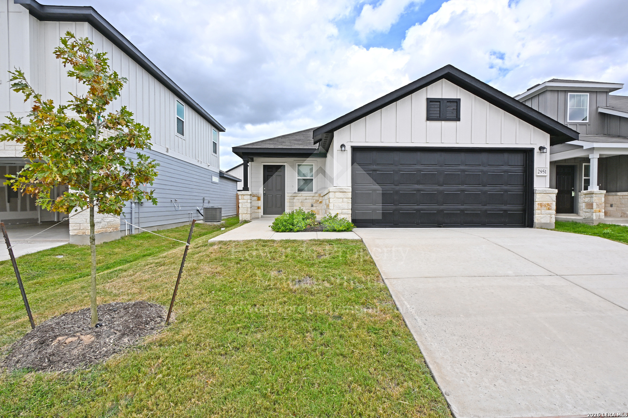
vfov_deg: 67.4
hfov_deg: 90.0
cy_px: 209
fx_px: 314
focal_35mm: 18
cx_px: 314
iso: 64
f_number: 7.1
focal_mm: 12
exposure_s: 1/200
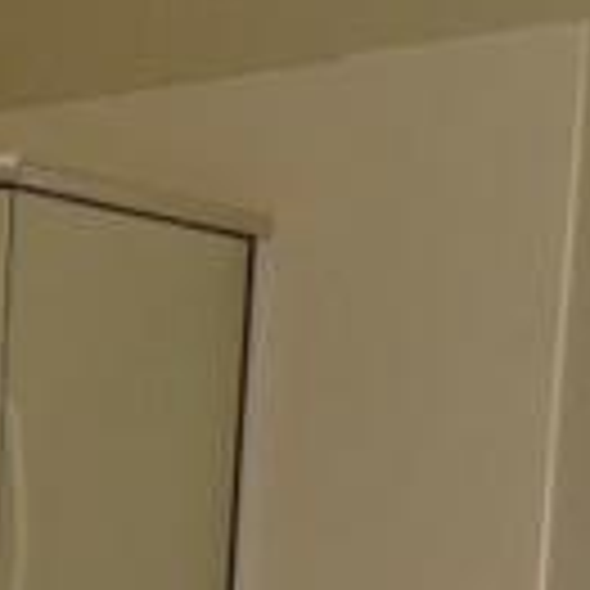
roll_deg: -1.6
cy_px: 991
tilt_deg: -8.7
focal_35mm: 142
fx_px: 2738
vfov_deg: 11.6
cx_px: -333
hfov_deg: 11.7
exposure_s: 1/60
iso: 50
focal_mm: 4.12
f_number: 2.4
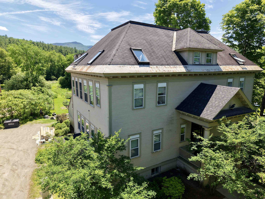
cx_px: 132
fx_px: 184
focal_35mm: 24
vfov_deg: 56.8
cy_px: 100
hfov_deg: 71.6
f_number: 1.8
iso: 290
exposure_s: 1/100
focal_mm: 8.67
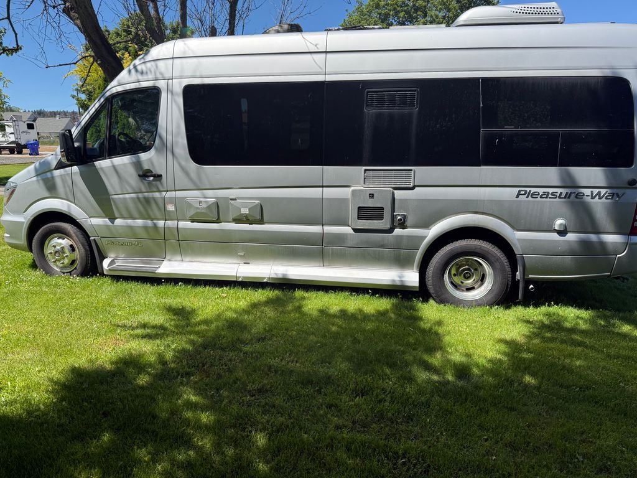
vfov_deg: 56.8
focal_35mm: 24
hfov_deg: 71.6
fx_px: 442
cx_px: 318
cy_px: 239
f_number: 1.78
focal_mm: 6.76
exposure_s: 1/3279
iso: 100
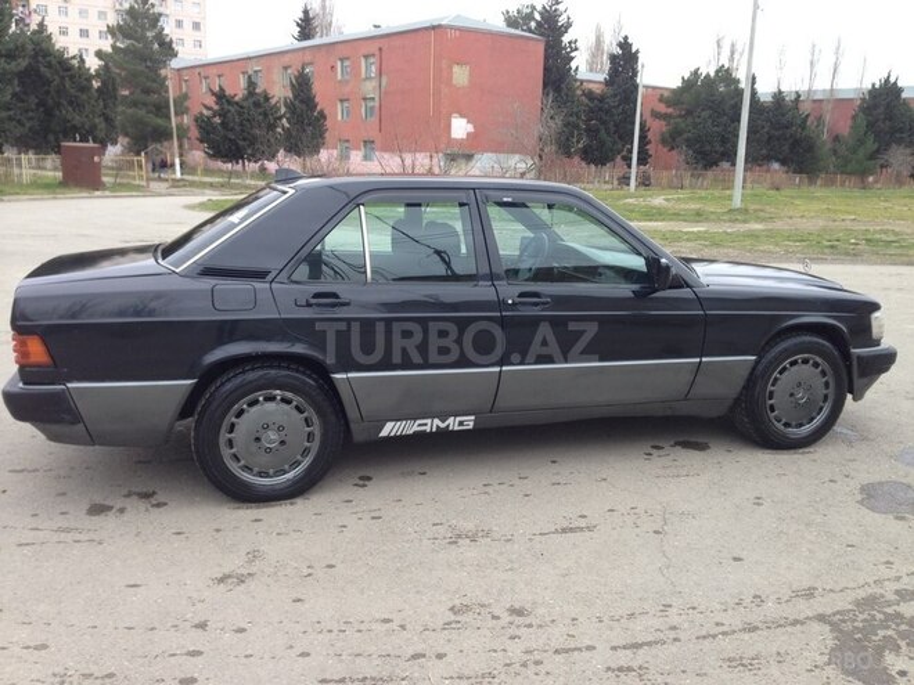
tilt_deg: -10.4
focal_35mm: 33
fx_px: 871
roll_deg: -2.0
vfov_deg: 42.9
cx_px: 457
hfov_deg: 55.4
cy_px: 342
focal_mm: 4.12
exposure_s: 1/141
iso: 50
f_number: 2.4
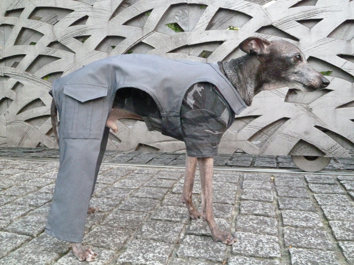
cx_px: 177
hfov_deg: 58.3
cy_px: 132
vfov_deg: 45.4
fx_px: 317
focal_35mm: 31
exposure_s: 1/20
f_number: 3.1
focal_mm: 5.5
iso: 800
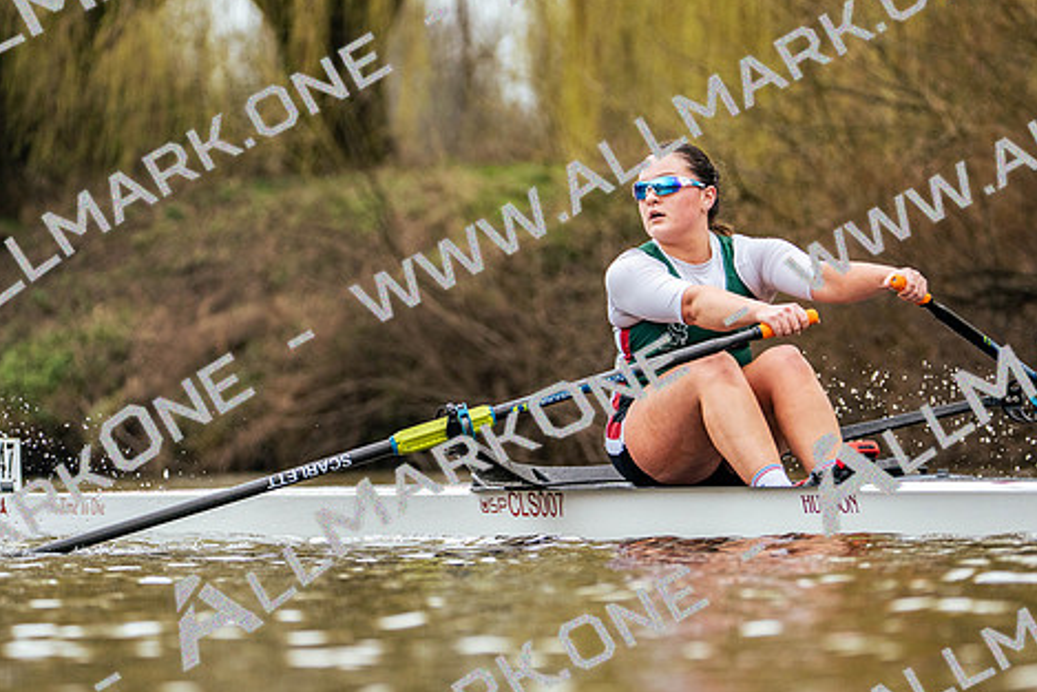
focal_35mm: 329
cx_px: 624
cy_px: 328
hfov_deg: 6.3
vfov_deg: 4.2
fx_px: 9479
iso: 2000
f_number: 6.3
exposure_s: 1/2000
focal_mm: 266
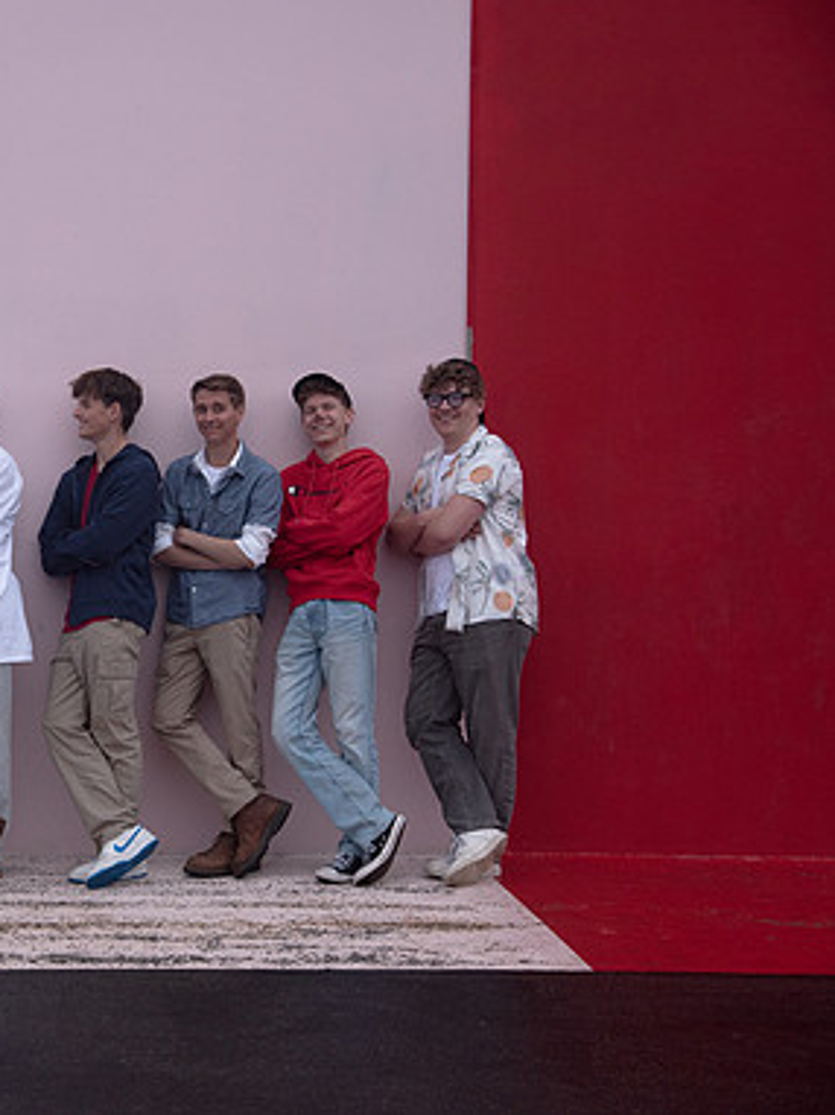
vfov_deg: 25.7
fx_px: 2447
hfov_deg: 18.8
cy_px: 553
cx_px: -9
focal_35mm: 76
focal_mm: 52
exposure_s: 1/125
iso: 640
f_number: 5
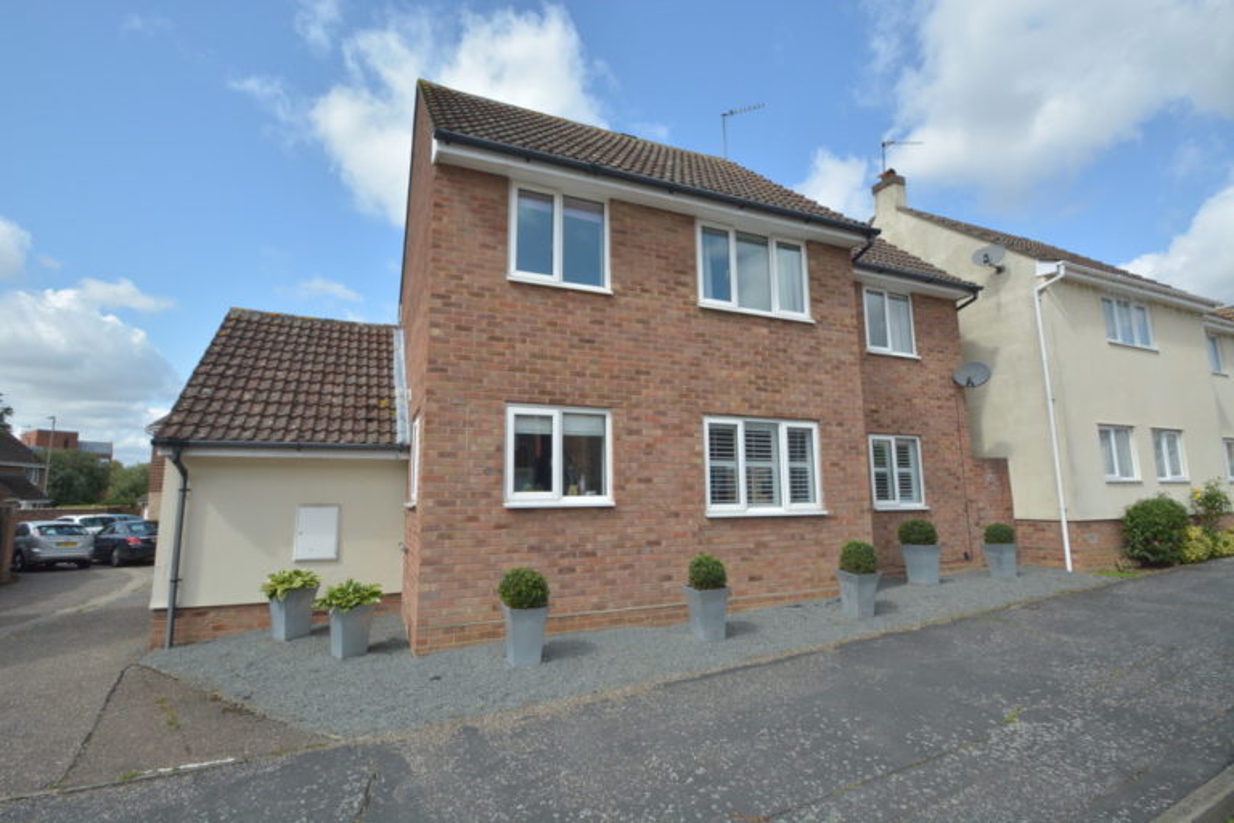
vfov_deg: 77.3
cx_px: 617
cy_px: 412
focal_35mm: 15
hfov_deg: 100.4
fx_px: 514
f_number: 13
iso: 800
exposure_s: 1/640
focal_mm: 10
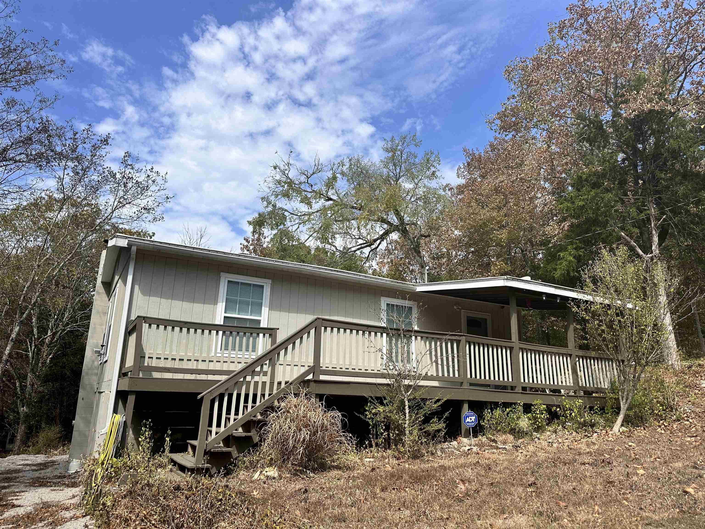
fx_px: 489
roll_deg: -2.0
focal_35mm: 24
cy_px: 264
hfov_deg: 71.6
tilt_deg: +14.9
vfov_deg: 56.8
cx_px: 352
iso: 80
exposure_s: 1/4762
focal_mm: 6.86
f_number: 1.78
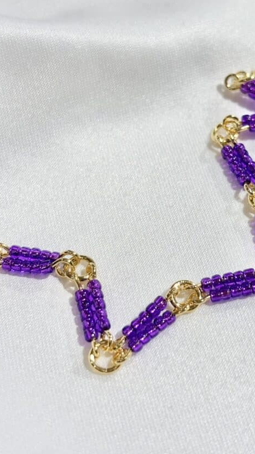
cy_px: 182
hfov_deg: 17.1
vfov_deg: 30.1
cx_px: 195
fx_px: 842
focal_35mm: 70
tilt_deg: -47.7
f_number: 1.6
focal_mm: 5.96
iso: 32
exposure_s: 1/301
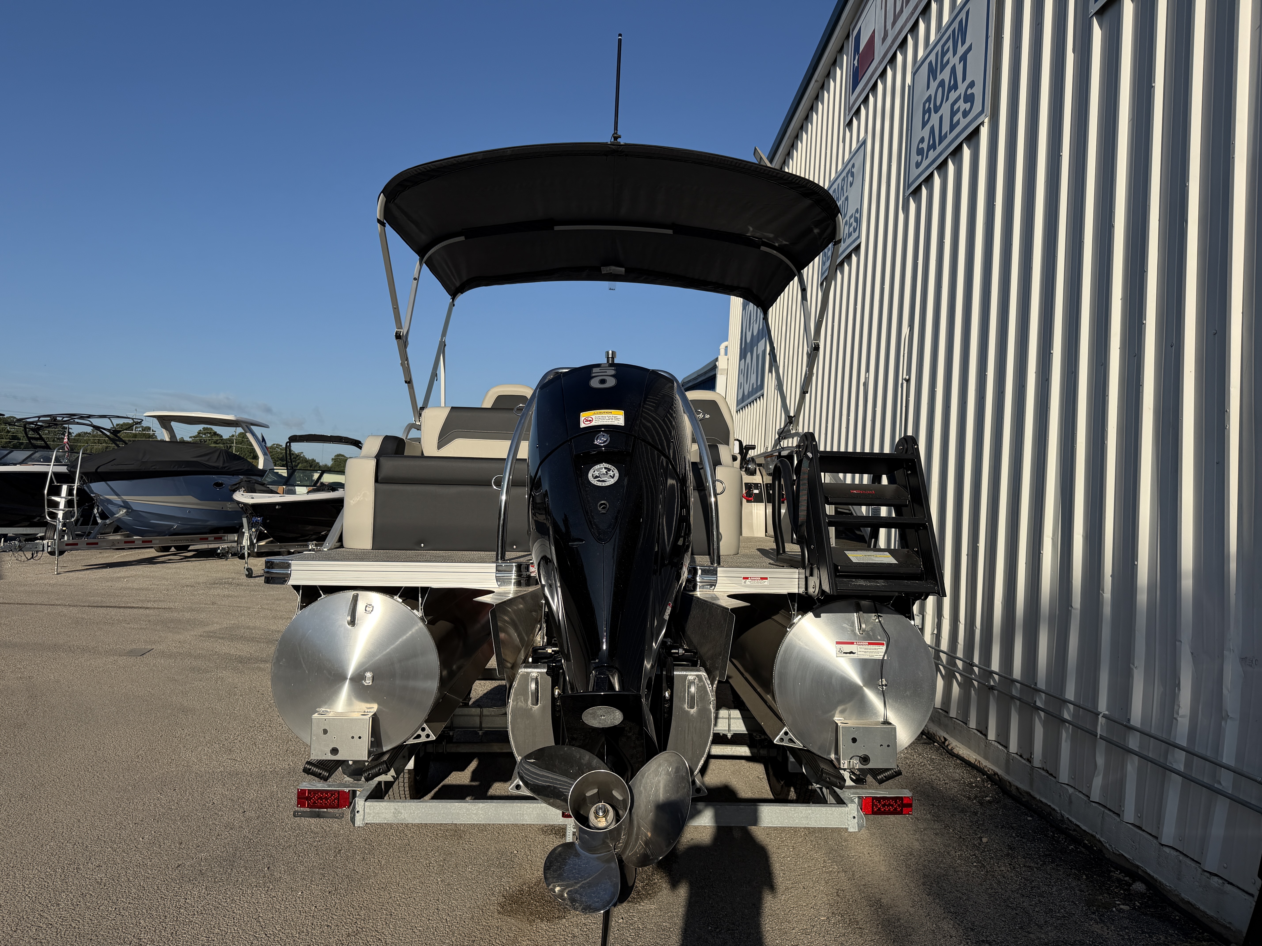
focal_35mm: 24
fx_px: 875
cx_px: 631
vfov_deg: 56.8
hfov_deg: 71.6
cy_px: 473
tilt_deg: +3.4
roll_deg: -2.3
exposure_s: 1/6173
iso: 80
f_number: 1.78
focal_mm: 6.76
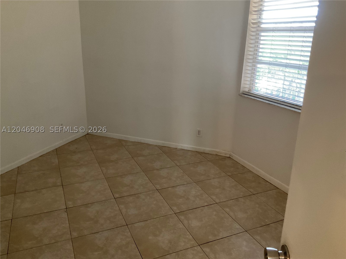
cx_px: 173
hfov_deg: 61.7
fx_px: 290
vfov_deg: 48.2
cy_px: 130
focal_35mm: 29
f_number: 1.8
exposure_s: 1/40
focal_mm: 3
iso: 250
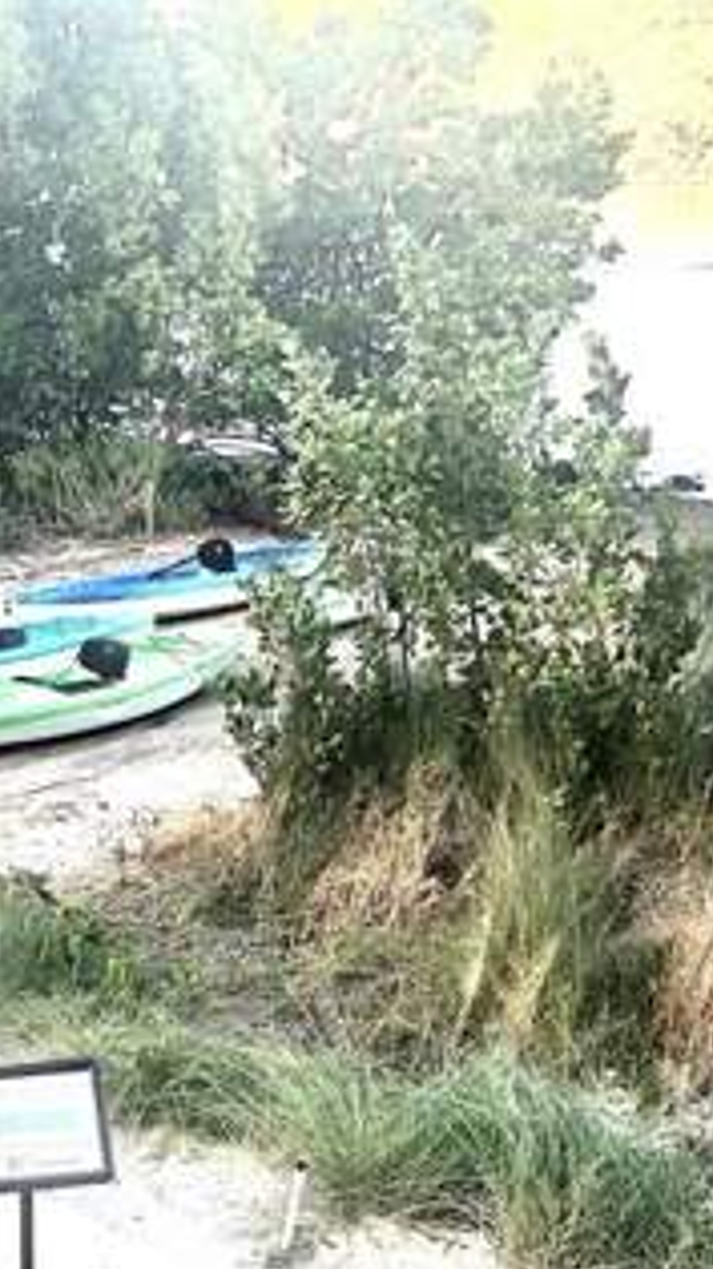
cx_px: -73
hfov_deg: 18.6
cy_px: 1152
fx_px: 2086
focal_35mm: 62
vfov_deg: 32.1
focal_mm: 4
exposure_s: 1/198
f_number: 1.8
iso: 20
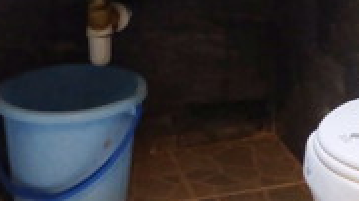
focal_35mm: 84
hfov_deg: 25.3
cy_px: -183
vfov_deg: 12.8
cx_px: 221
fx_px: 799
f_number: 3.5
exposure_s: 1/27
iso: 3200
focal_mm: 16
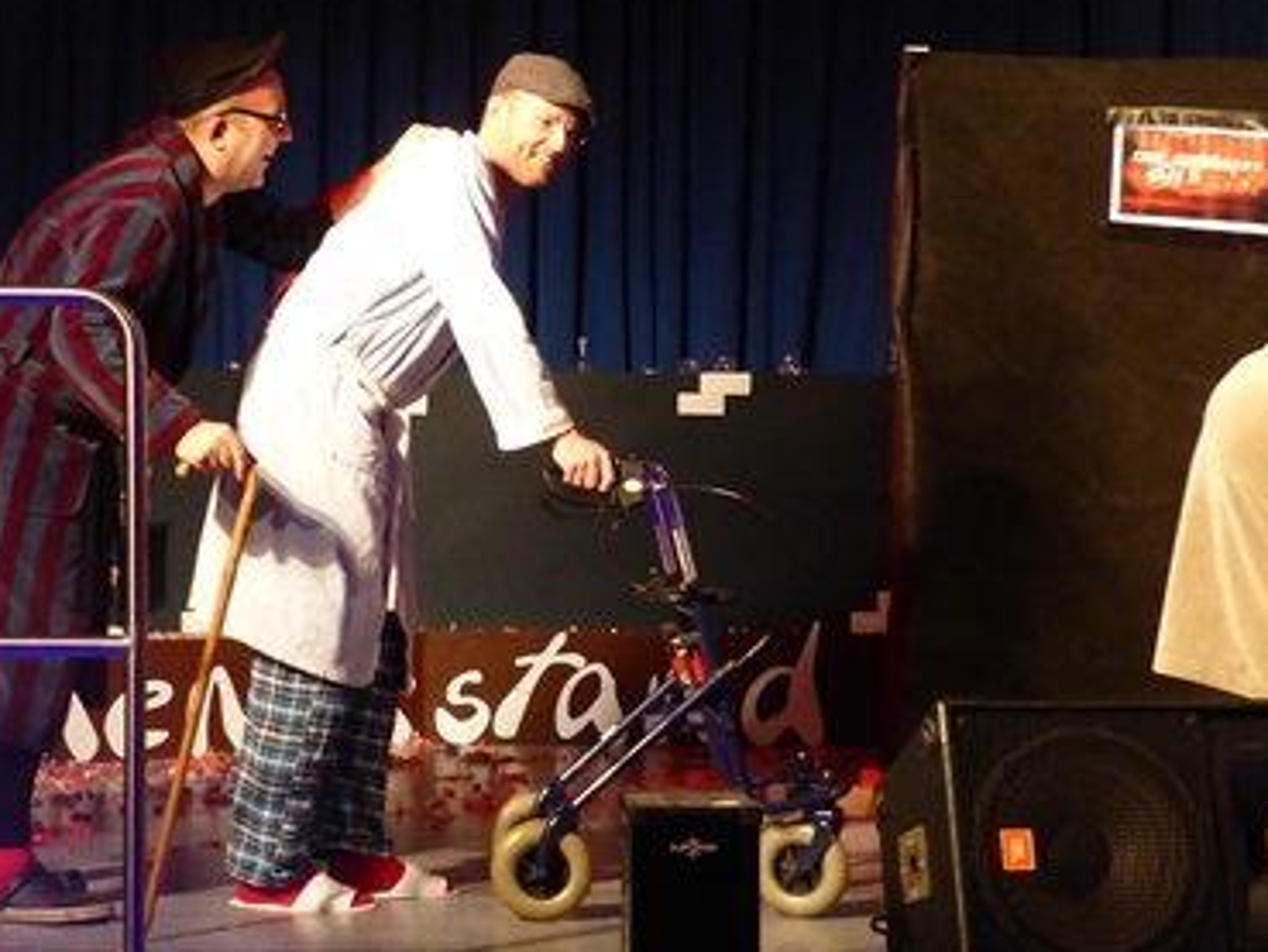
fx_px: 2858
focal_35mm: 78
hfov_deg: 24.9
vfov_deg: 18.9
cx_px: 399
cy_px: 416
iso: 640
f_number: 2.8
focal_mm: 8.1
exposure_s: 1/60
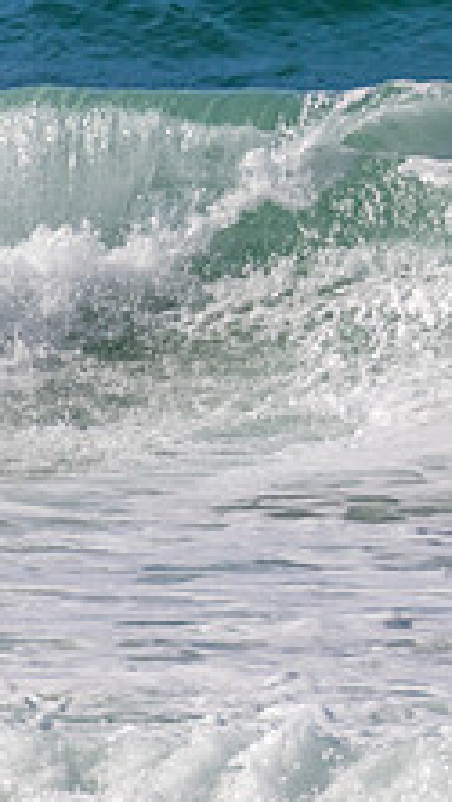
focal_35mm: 2192
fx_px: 46670
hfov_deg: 0.6
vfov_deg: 1.0
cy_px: 164
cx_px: 1012
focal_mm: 800
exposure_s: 1/2000
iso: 900
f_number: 11
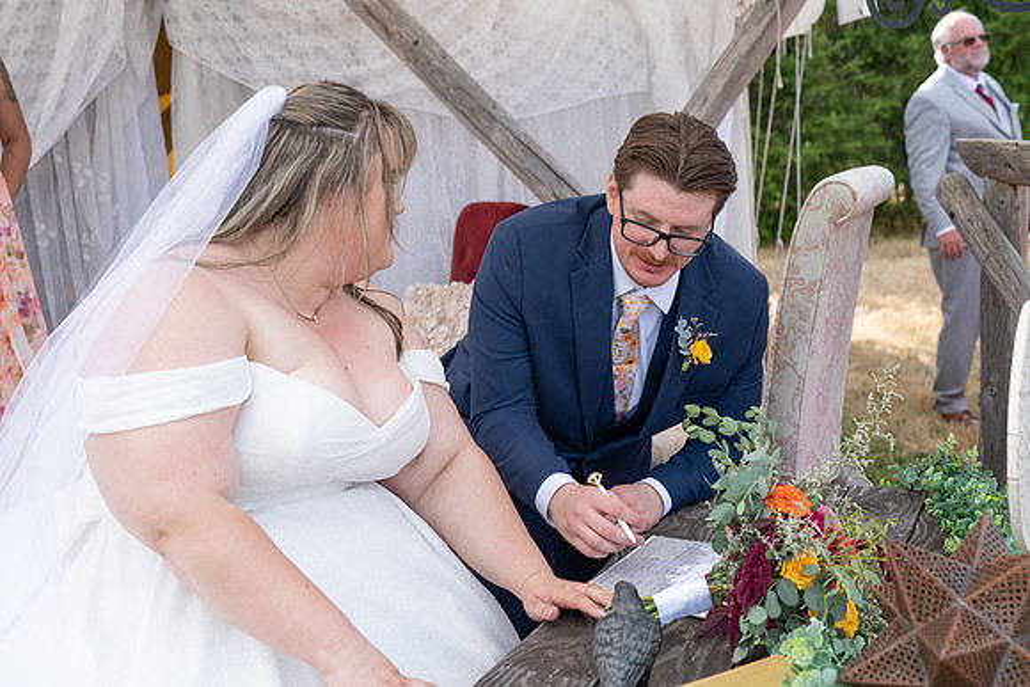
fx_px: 1374
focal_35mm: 48
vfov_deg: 28.1
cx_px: 515
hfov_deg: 41.1
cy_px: 344
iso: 400
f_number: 5
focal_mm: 48
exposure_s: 1/500
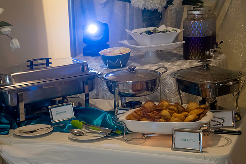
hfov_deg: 28.0
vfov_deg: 18.9
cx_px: 122
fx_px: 494
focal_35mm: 72
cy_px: 77
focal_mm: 40
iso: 2500
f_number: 3.5
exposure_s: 1/100
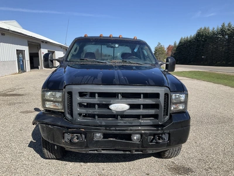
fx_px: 196
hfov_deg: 61.7
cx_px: 117
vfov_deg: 48.2
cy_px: 88
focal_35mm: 29
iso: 25
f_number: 1.8
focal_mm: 3
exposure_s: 1/1412
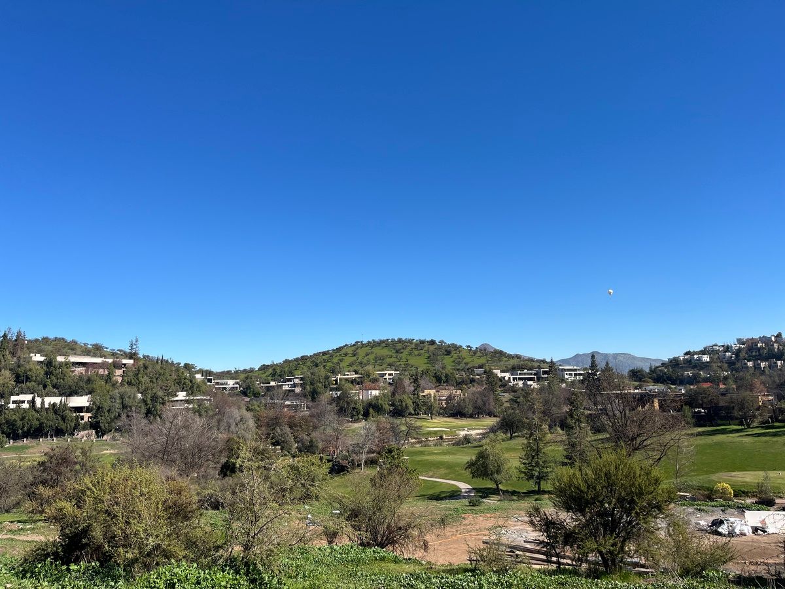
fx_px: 590
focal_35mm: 26
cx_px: 392
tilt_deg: +9.7
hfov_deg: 67.3
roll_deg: -0.1
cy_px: 294
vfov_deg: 53.1
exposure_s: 1/3521
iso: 50
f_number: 1.6
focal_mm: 5.1
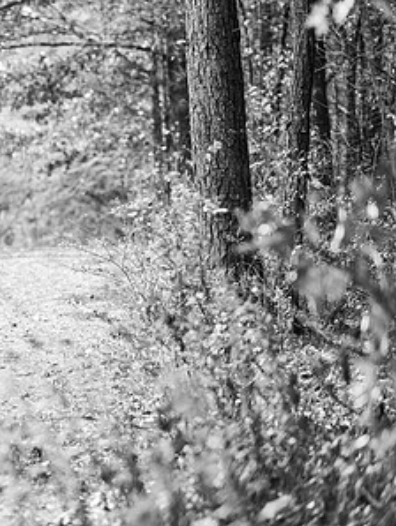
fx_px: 2422
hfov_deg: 9.2
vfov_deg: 12.4
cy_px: 234
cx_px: -110
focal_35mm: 159
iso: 100
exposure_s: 1/1250
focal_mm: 85
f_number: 2.2
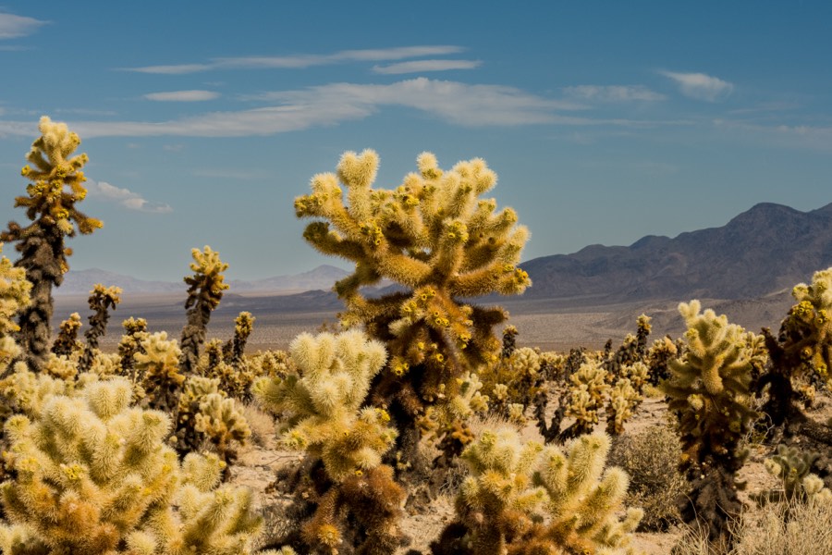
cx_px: 416
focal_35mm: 70
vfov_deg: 19.5
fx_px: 1618
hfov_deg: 28.8
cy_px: 278
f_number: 22
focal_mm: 70
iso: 640
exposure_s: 1/320
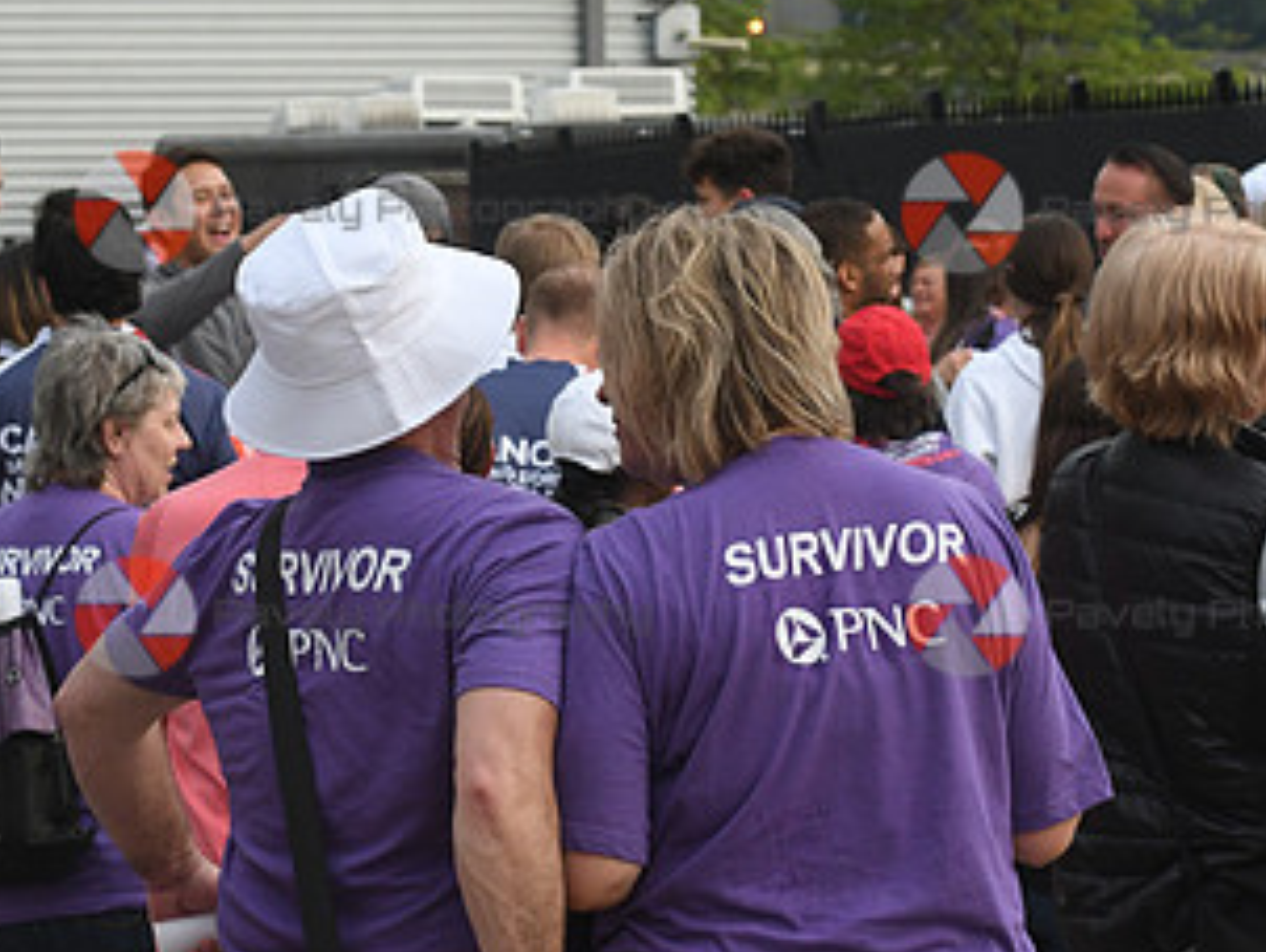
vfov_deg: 5.7
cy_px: 476
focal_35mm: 263
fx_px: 9623
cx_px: 813
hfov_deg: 7.5
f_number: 9
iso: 1250
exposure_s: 1/250
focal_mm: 95
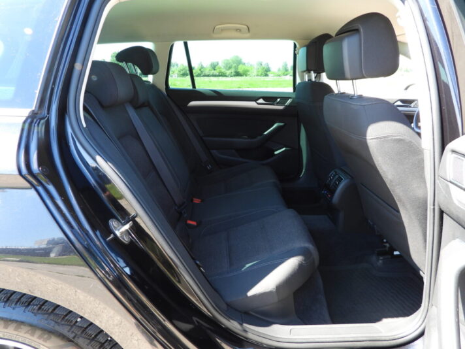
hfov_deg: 71.6
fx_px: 322
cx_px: 232
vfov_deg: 56.8
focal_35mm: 24
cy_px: 174
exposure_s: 1/80
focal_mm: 4.3
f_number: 2.8
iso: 100
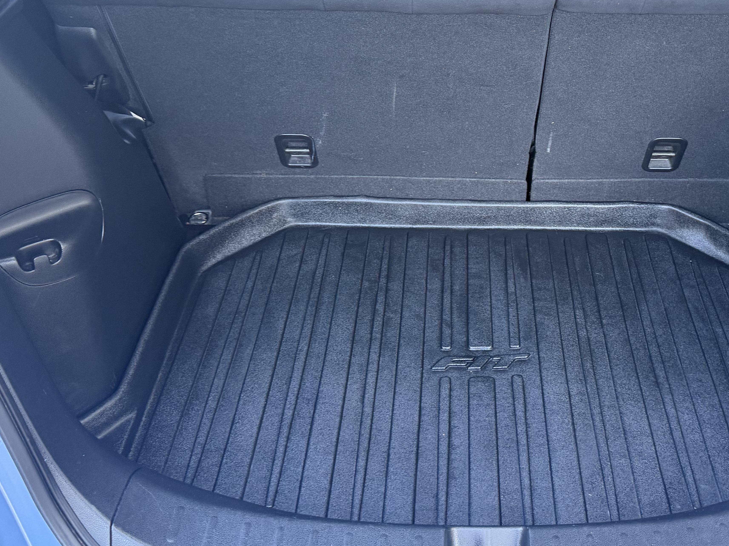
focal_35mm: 40
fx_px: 842
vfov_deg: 35.6
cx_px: 485
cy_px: 178
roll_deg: -3.5
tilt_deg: -33.6
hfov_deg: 46.1
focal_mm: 6.76
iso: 320
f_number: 1.78
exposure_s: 1/60
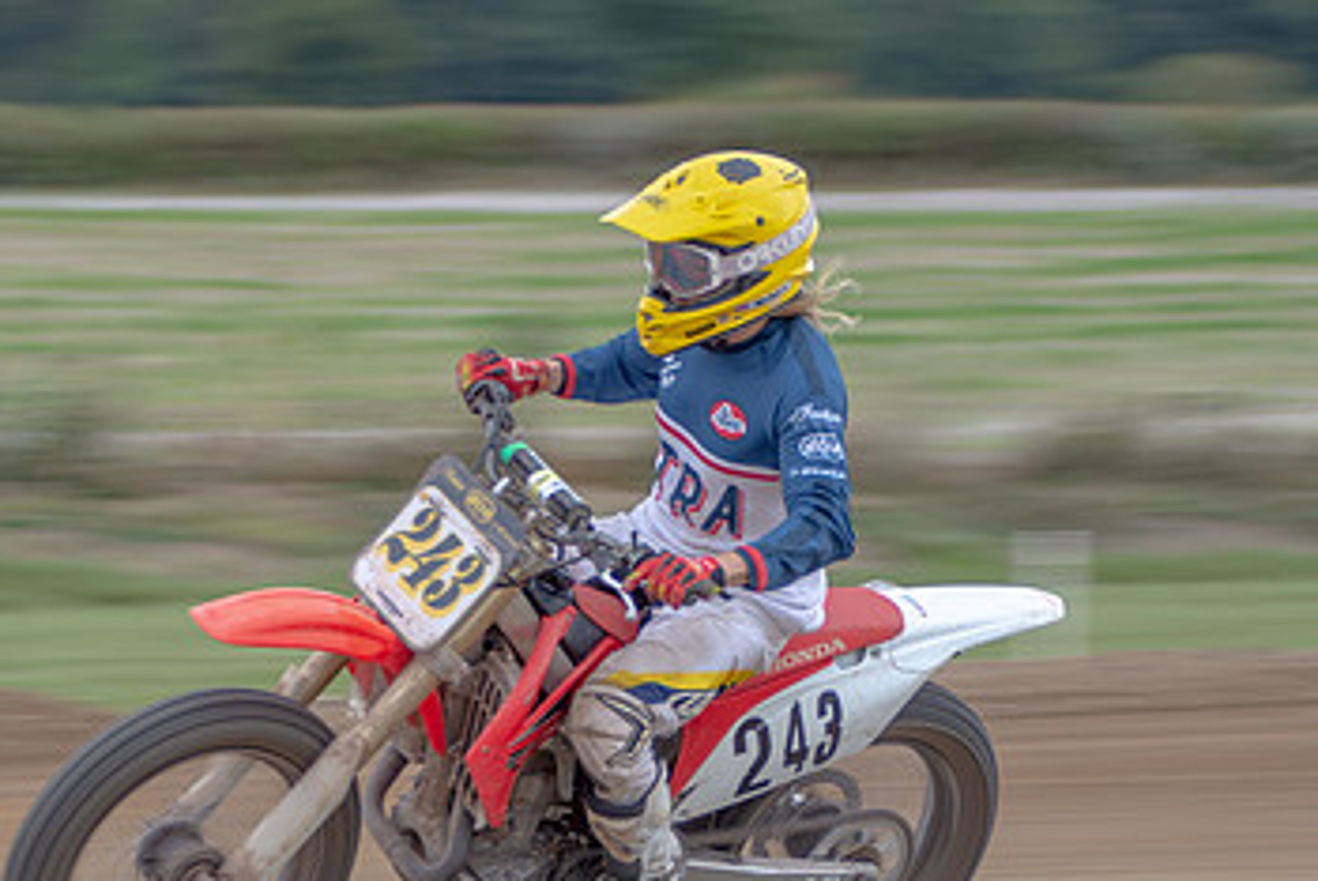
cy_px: 631
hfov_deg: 7.9
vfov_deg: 5.3
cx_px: 392
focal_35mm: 261
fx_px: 9563
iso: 160
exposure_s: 1/125
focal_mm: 102
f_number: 6.3
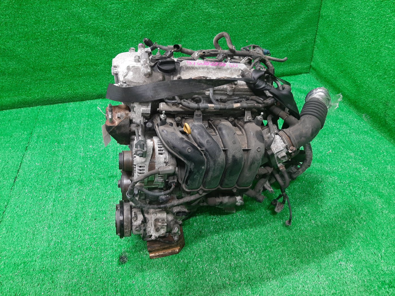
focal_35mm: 26
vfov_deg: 53.1
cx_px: 198
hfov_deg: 67.3
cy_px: 148
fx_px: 297
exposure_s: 1/50
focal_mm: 3.93
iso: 170
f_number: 1.7
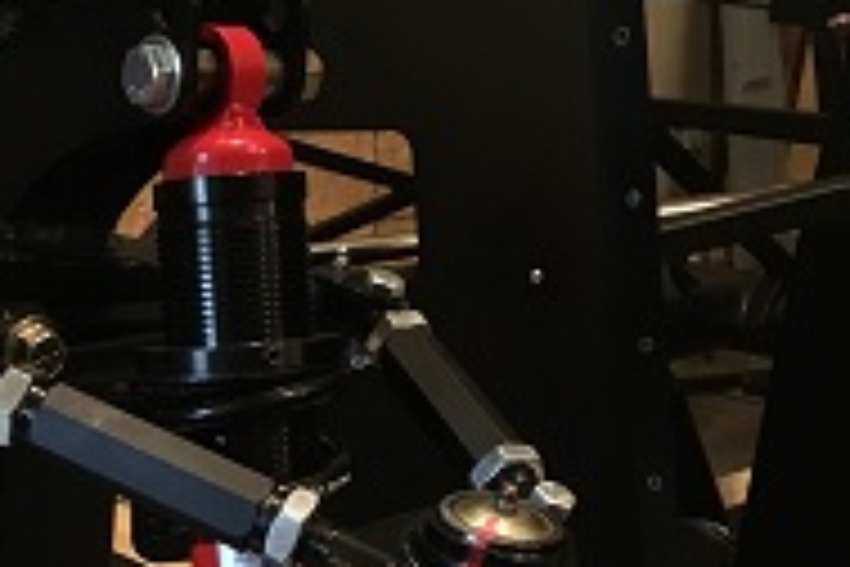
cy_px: 634
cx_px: 193
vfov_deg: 20.2
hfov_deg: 30.8
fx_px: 1511
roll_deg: -2.6
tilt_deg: -23.6
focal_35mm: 64
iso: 640
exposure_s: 1/15
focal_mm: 4.15
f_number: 2.2
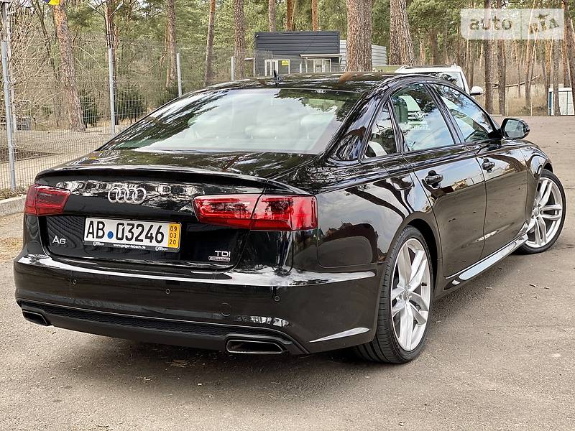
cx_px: 288
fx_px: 864
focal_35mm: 52
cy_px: 216
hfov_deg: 36.8
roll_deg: +0.0
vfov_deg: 28.0
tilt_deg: -8.5
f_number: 2
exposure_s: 1/154
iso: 20
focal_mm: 6
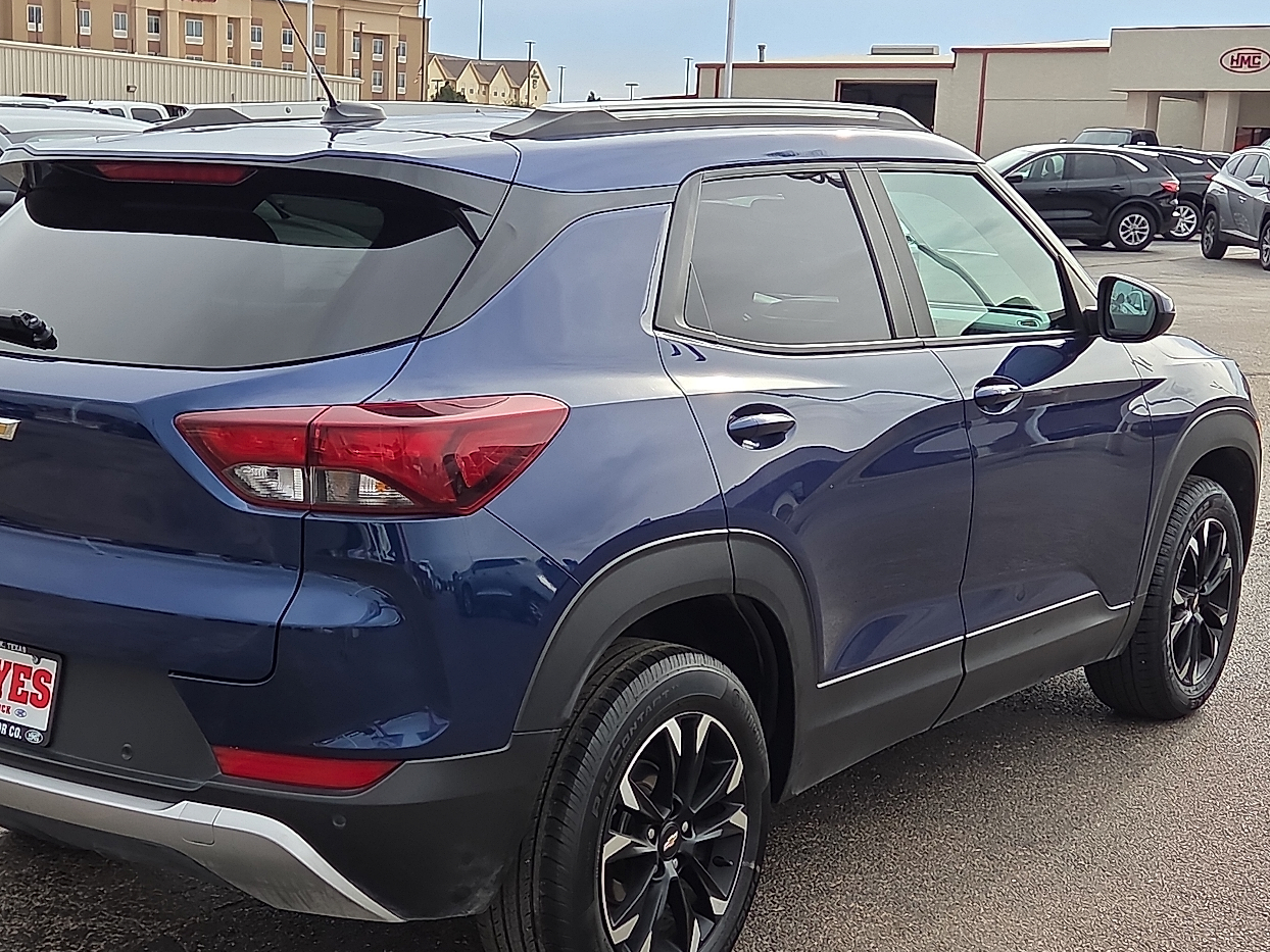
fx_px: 1981
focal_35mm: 54
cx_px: 515
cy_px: 543
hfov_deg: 35.4
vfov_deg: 27.0
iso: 25
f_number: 1.8
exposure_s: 1/769
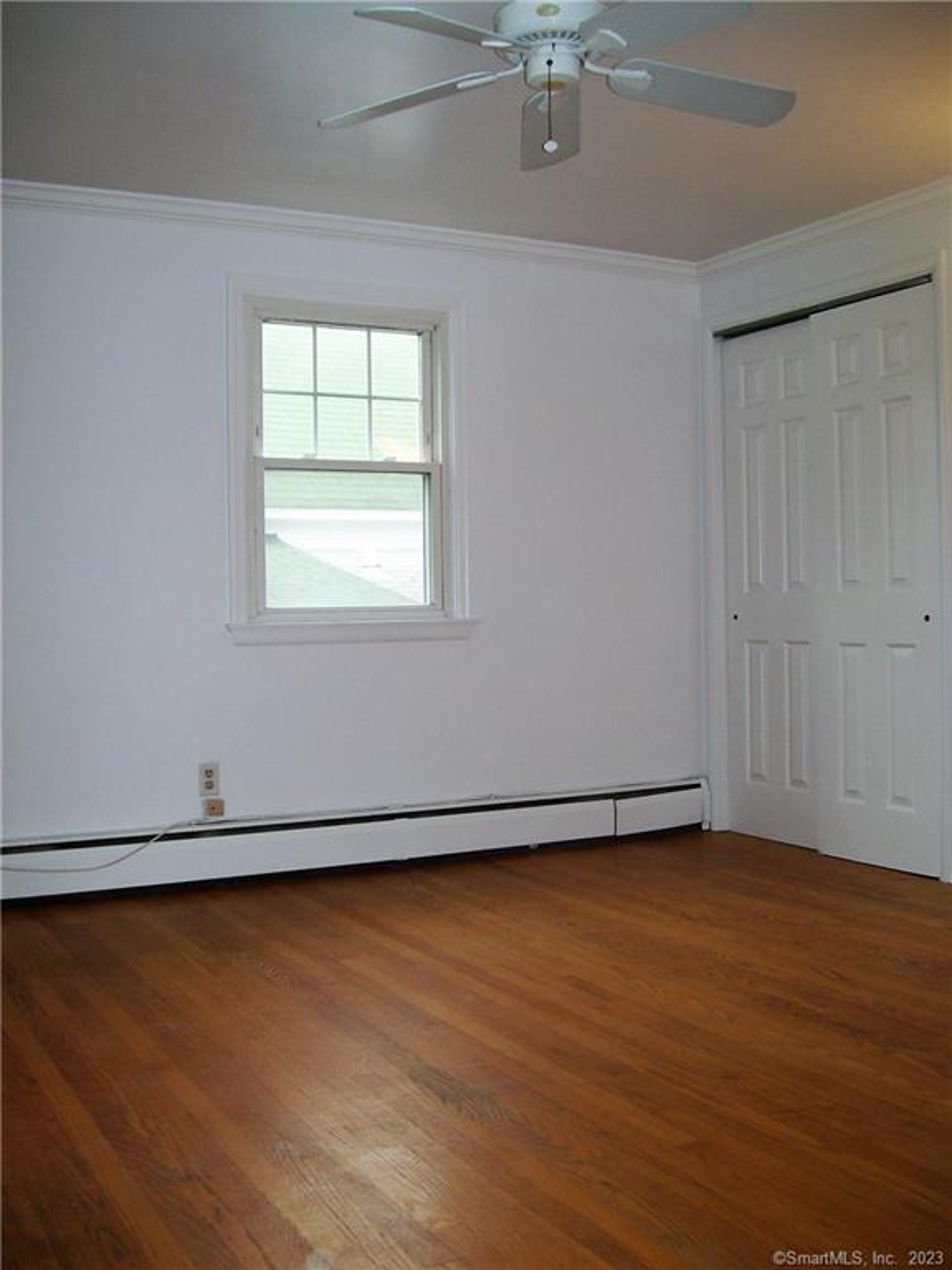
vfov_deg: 51.4
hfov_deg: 39.7
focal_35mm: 36
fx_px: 1320
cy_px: 635
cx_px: 476
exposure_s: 1/64
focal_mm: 6
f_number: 2.7
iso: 80
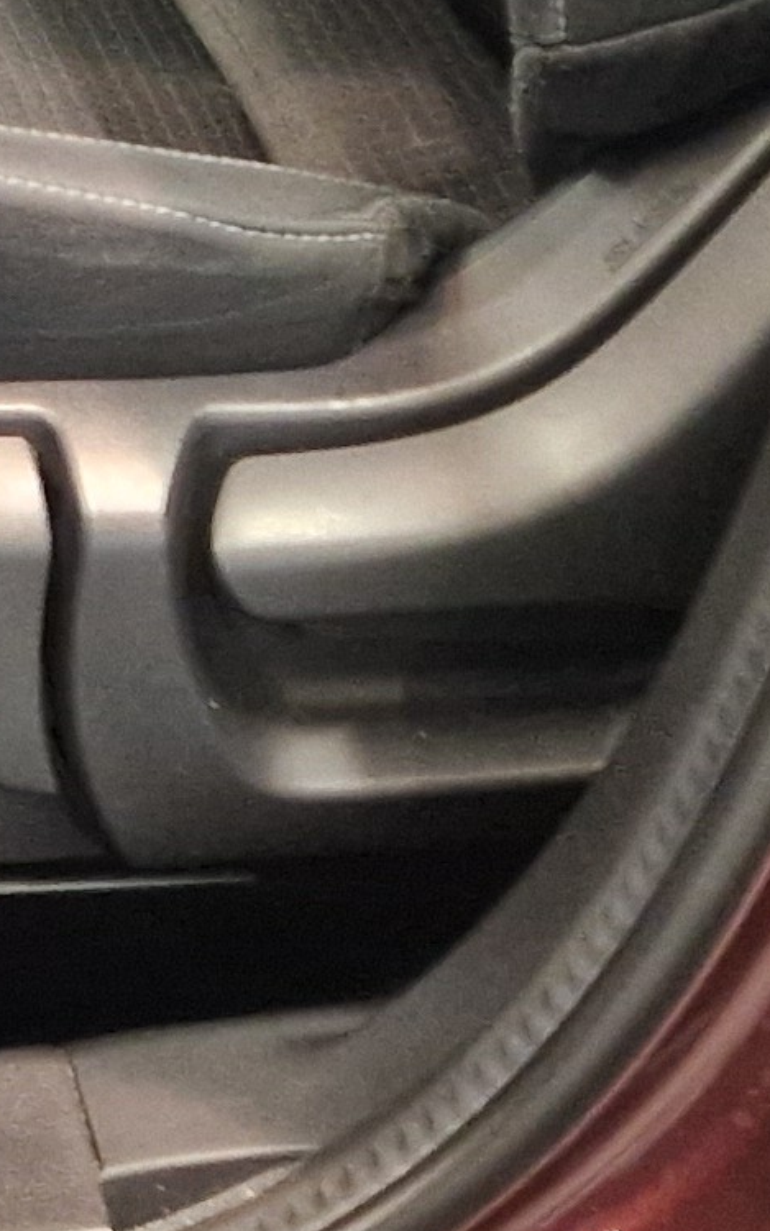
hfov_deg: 9.7
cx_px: -520
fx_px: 4363
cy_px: -936
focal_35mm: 130
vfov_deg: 14.3
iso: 320
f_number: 1.8
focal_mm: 5.4
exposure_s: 1/100
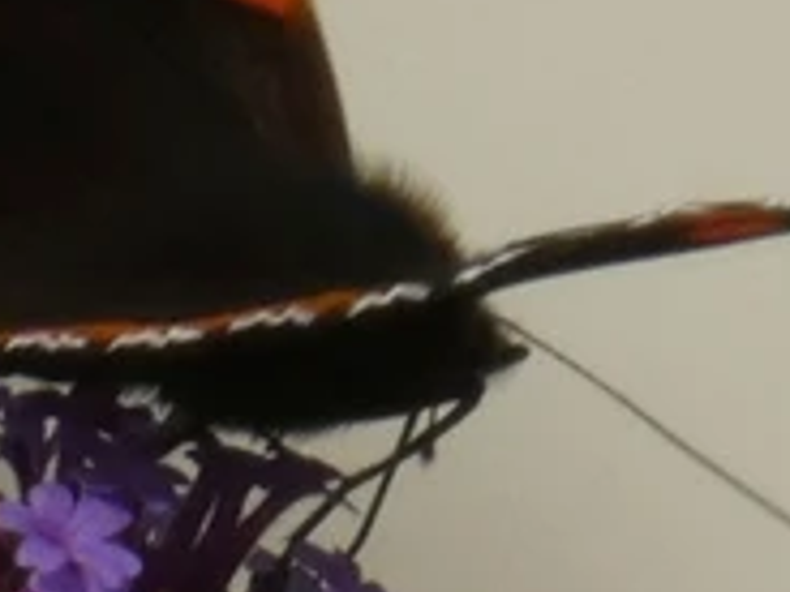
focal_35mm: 2029
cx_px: 180
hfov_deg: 1.0
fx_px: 46305
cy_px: 245
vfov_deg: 0.7
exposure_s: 1/250
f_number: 5.6
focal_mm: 104.7
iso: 80
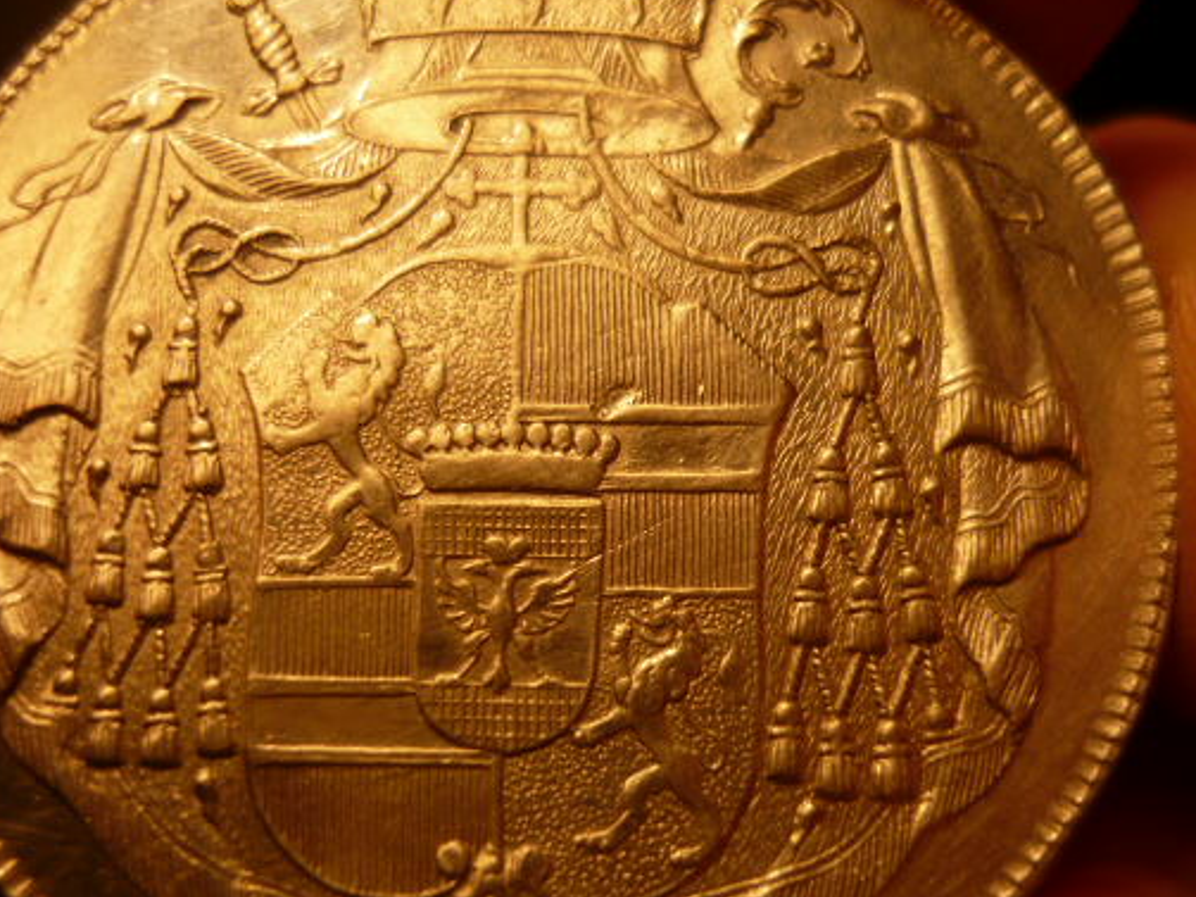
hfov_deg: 44.8
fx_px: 1451
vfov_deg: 34.3
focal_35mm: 42
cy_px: 500
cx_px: 625
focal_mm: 5.5
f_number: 2.8
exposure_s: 1/125
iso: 100
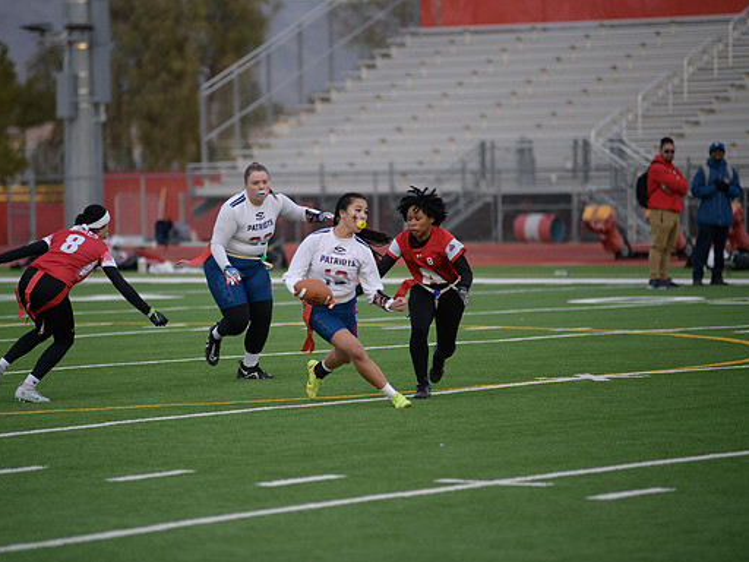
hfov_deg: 9.1
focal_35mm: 218
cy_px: 282
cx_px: 326
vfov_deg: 6.8
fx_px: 4717
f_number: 2.8
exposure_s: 1/3200
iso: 1250
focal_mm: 200
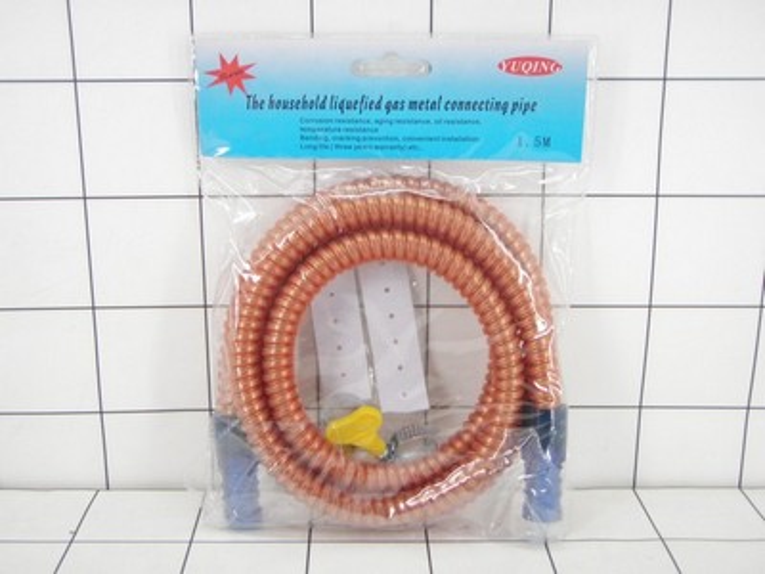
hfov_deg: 37.5
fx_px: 1127
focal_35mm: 51
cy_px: 287
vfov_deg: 28.6
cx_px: 382
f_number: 4
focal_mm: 9.13
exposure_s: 1/30
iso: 200
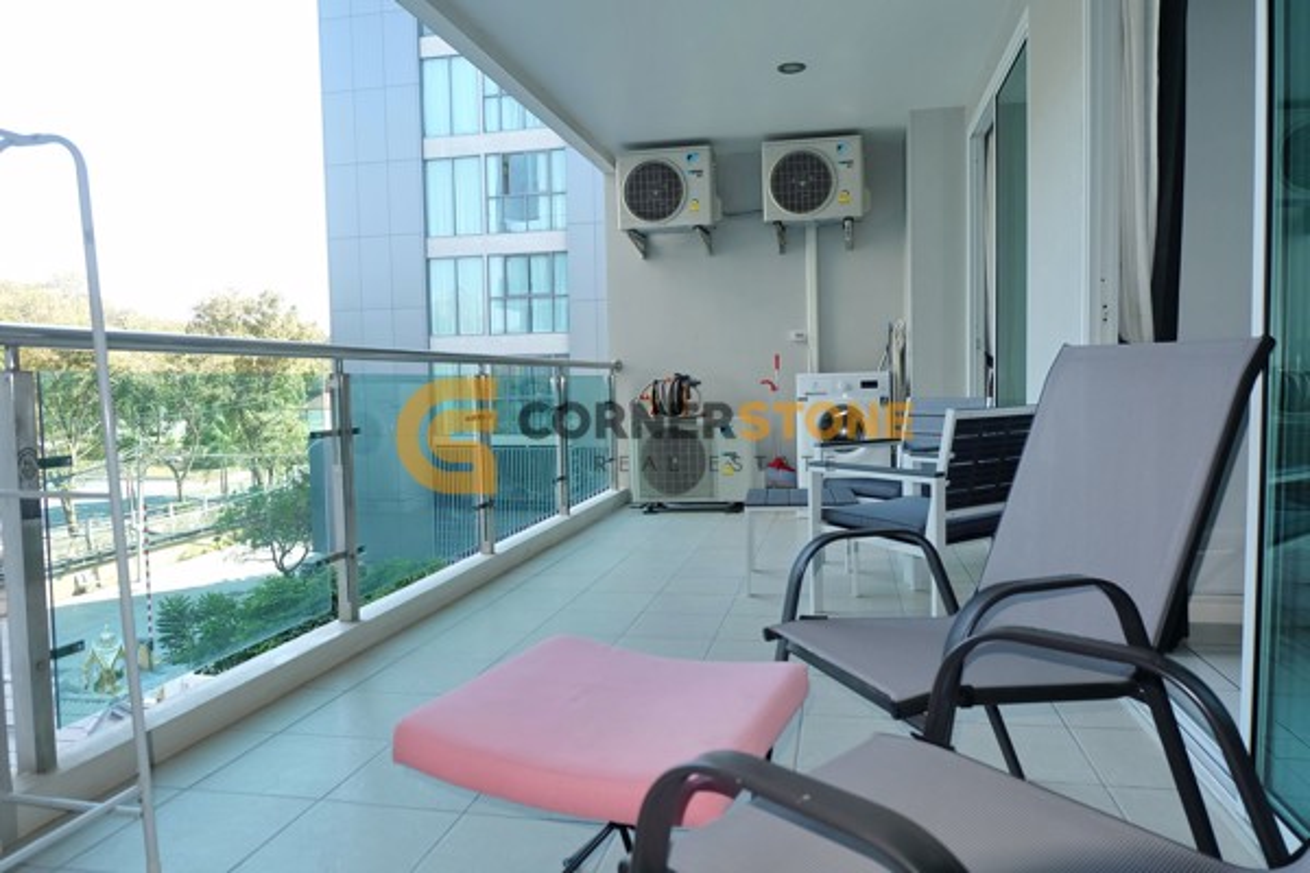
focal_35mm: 24
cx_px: 655
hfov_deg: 73.7
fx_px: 873
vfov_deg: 53.1
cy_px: 436
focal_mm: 16
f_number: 4
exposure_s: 1/125
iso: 200
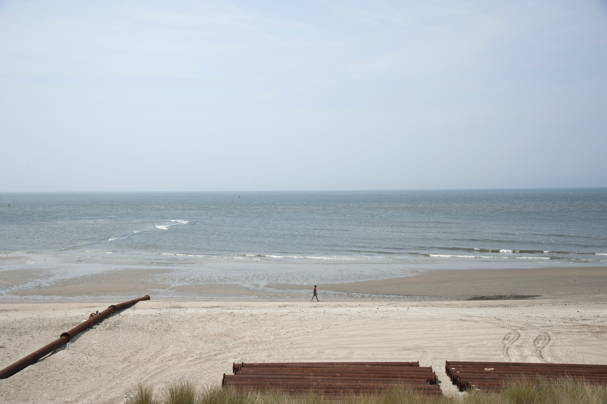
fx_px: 640
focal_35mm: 38
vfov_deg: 35.0
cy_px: 202
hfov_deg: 50.7
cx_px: 304
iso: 320
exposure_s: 1/1600
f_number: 8
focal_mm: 38
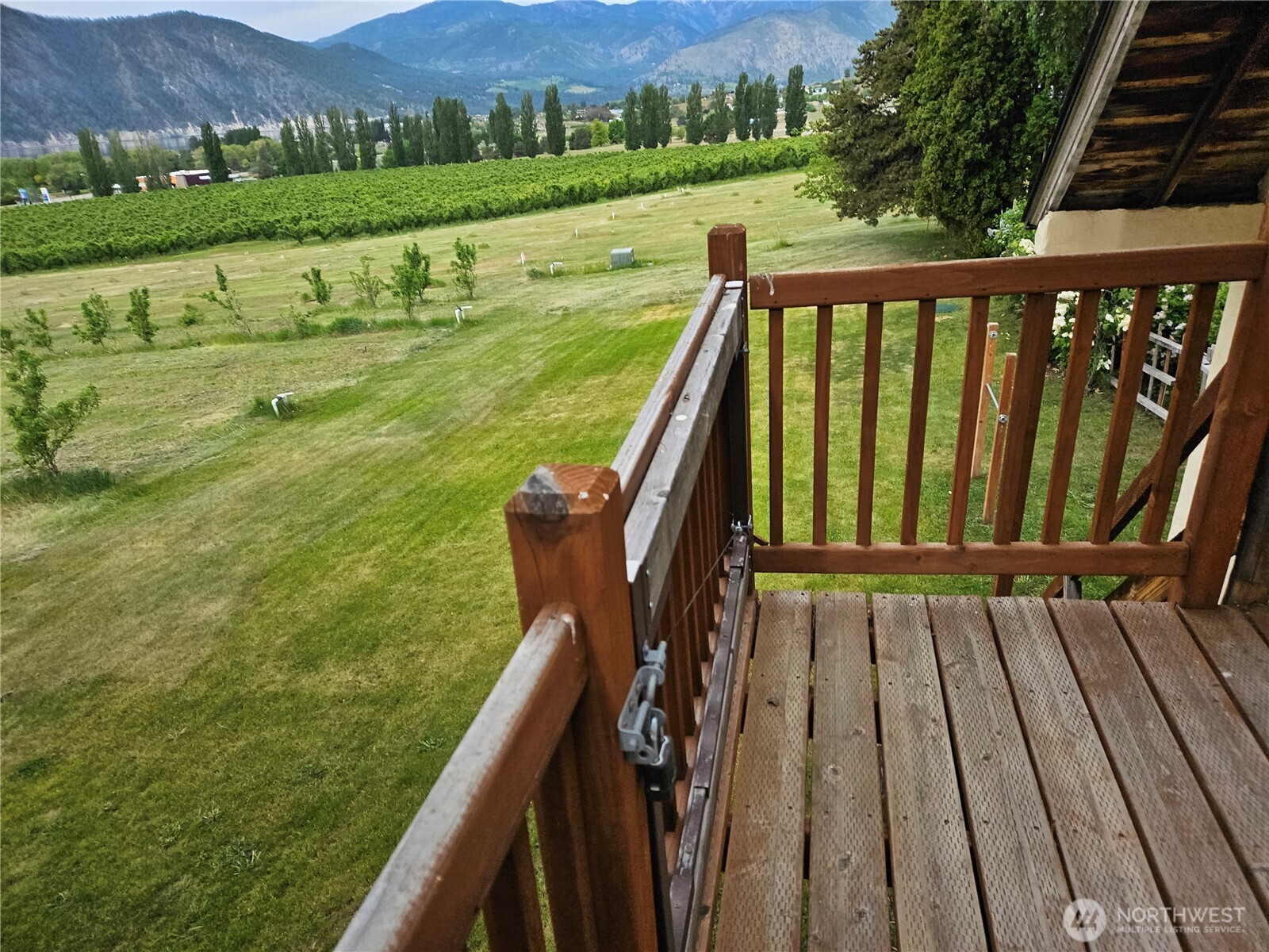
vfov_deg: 58.9
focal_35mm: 23
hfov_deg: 73.9
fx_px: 843
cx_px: 634
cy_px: 476
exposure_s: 1/1457
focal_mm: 5.4
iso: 32
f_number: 1.8
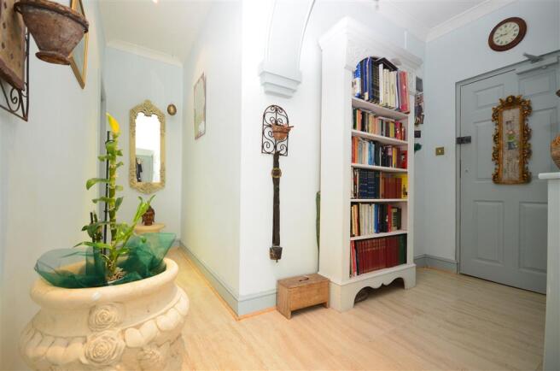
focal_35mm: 15
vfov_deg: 77.0
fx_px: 233
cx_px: 280
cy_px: 186
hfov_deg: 100.5
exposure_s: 1/6
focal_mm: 10
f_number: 5
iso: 200
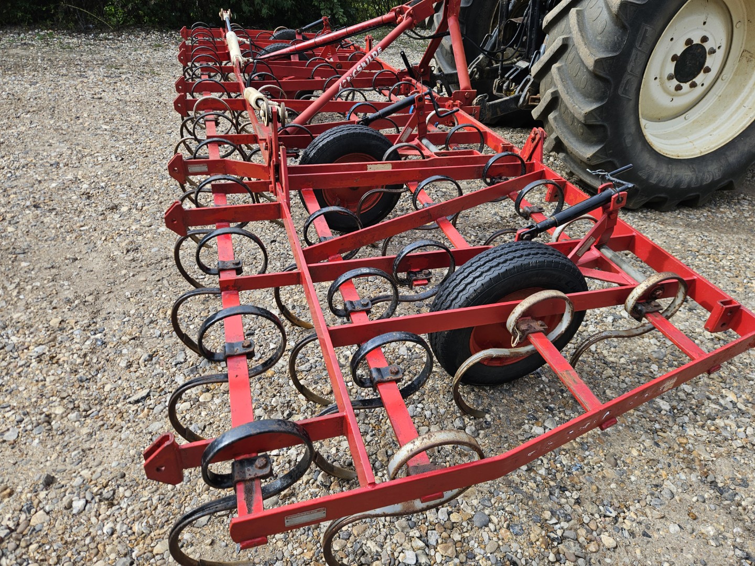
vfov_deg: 58.9
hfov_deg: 73.9
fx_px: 502
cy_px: 283
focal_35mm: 23
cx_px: 378
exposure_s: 1/668
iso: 25
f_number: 1.8
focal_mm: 5.4
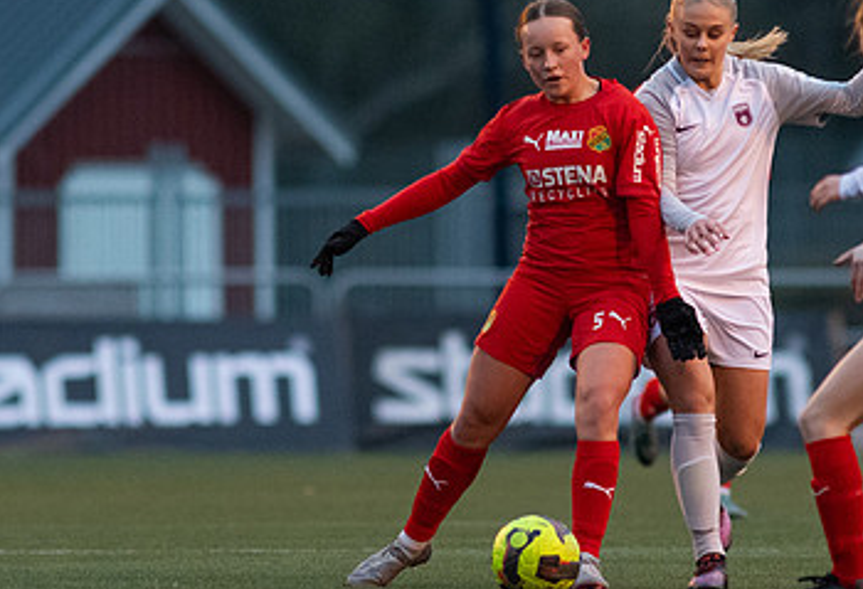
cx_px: 515
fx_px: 22171
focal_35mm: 918
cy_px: 312
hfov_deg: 2.2
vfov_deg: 1.5
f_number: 3.2
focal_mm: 300
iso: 4000
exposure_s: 1/1000
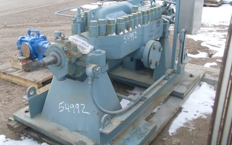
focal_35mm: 41
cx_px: 115
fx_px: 259
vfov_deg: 31.3
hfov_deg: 48.2
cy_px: 74
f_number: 7.7
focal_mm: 6.3
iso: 80
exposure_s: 1/90
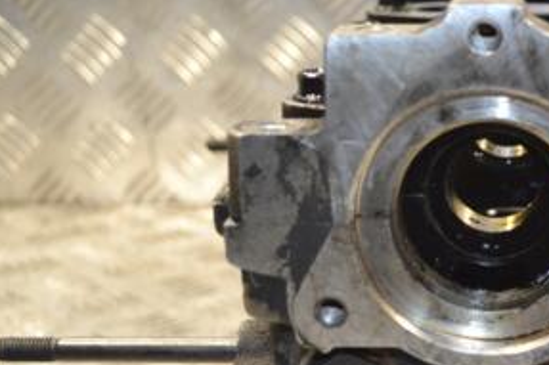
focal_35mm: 94
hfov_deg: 21.0
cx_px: 538
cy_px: 319
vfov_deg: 14.4
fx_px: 1433
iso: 560
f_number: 4.5
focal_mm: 30
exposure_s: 1/60
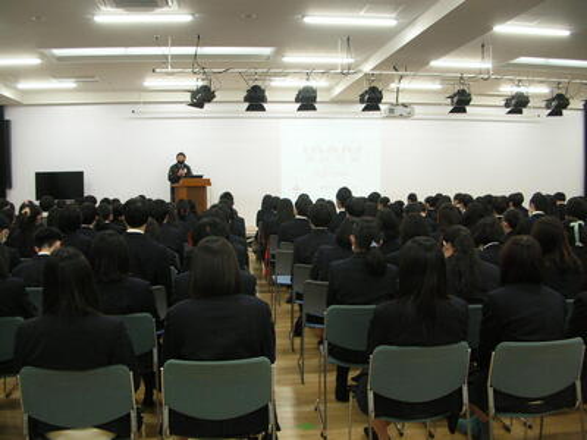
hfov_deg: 52.6
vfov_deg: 40.7
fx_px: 594
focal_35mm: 35
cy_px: 220
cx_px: 294
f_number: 2.8
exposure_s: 1/13.5
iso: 50
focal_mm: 5.8
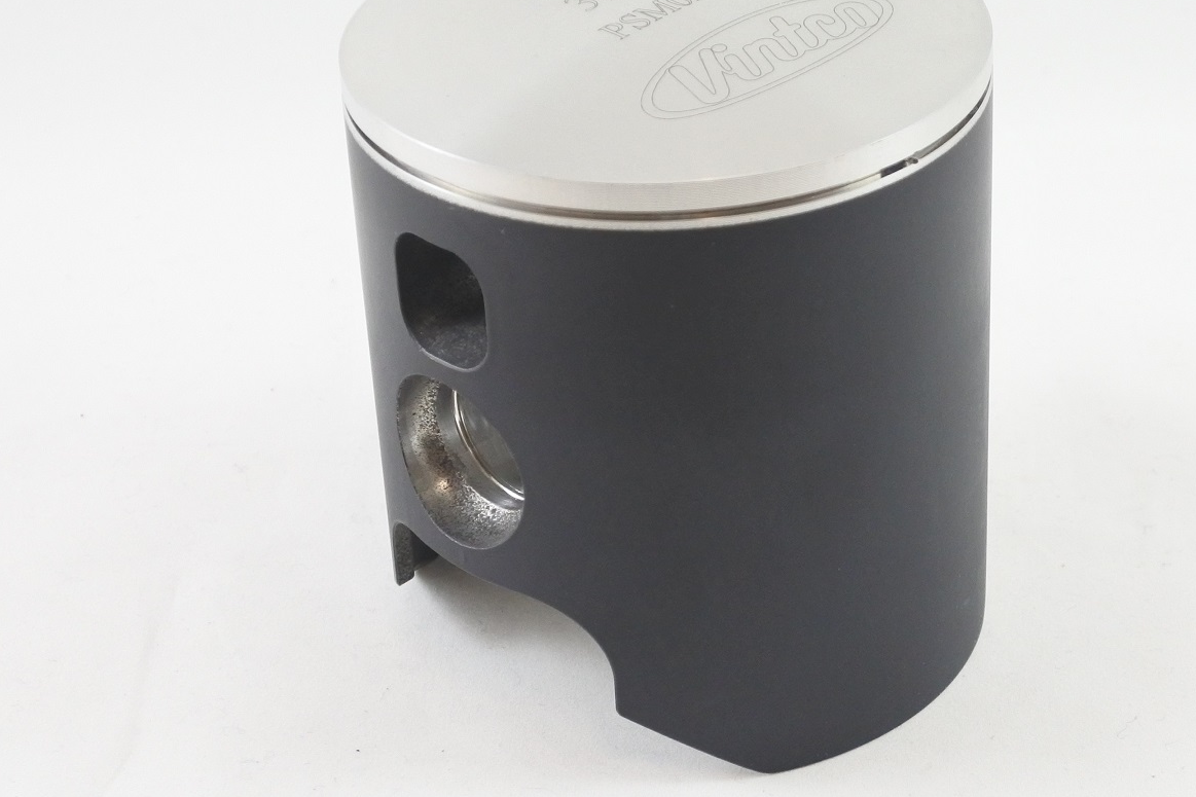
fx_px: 2026
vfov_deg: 22.2
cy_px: 304
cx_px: 664
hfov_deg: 32.9
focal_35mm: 61
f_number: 4.2
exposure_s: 1/125
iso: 560
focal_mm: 15
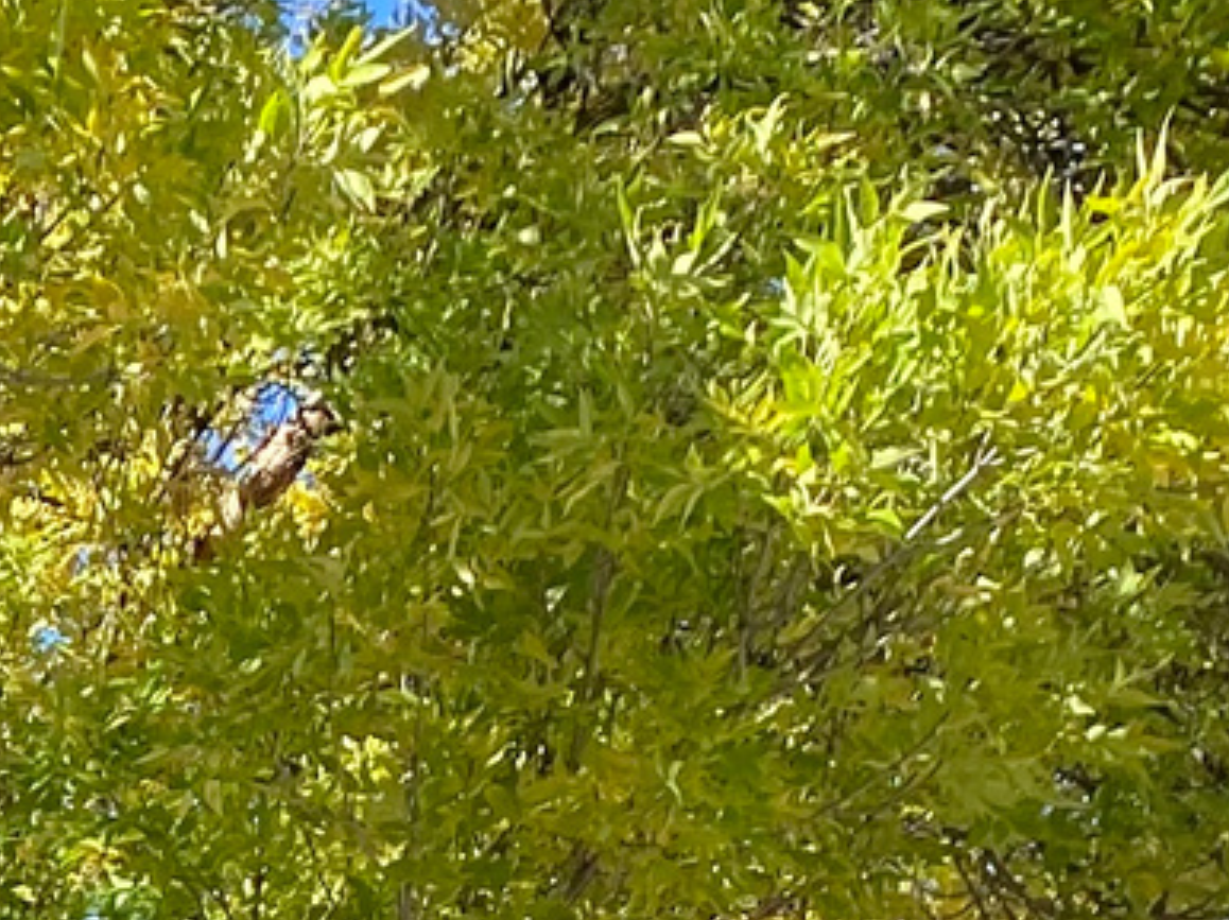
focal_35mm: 138
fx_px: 4896
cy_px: 2276
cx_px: -901
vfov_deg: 9.5
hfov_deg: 13.1
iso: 32
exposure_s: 1/1147
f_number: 1.8
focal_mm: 4.25
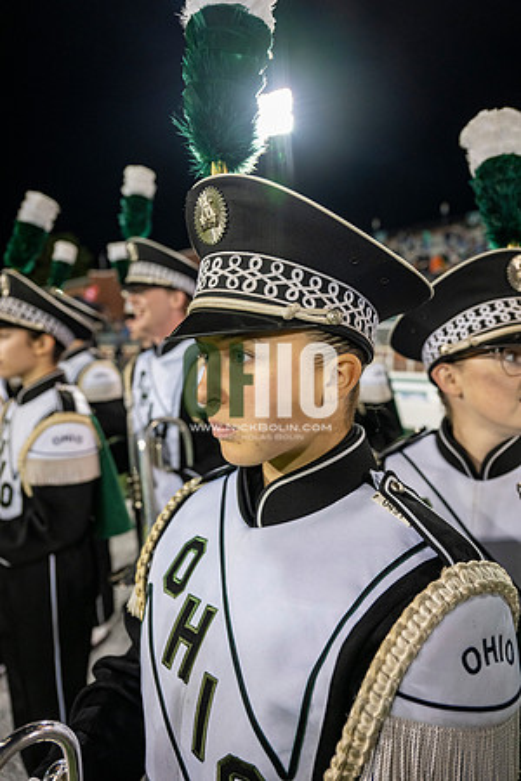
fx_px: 521
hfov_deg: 53.1
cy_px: 390
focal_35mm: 24
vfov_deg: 73.7
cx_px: 260
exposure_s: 1/500
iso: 1250
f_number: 3.2
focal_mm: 24
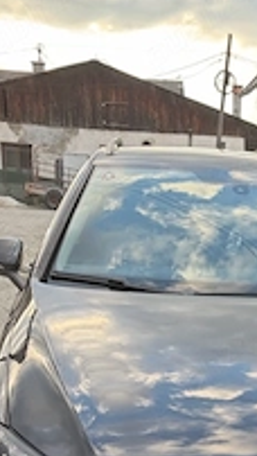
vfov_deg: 35.5
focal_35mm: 56
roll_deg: -2.2
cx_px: 264
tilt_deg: -15.9
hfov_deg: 20.7
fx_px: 677
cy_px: 391
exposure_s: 1/128
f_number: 1.6
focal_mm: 5.96
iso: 32
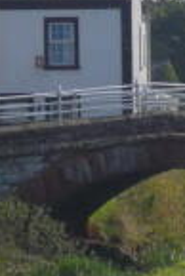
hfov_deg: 3.2
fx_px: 3268
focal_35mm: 425
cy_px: 54
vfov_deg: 4.8
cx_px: 266
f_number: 5.6
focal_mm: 16.8
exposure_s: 1/500
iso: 100
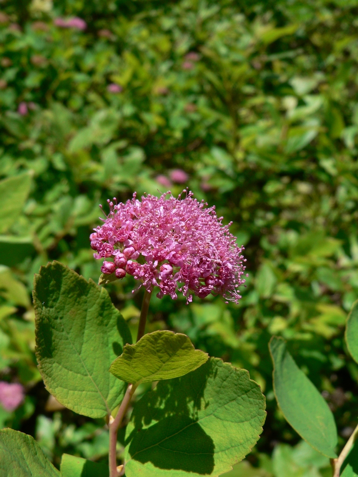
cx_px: 179
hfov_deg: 39.7
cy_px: 238
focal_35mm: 36
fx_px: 496
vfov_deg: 51.4
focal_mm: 6
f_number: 5
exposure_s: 1/400
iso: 80
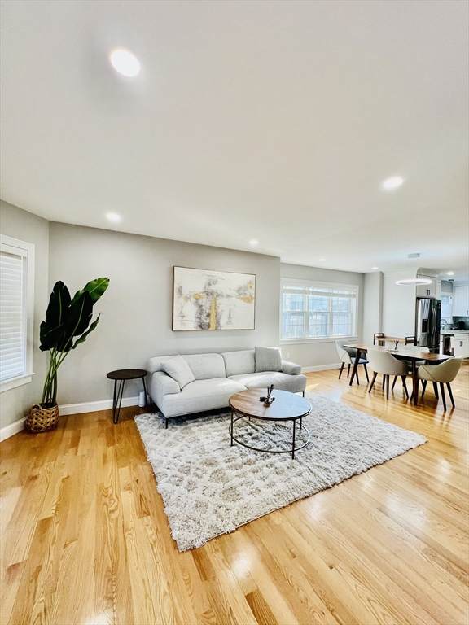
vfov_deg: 106.2
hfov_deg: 89.9
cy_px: 312
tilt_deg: -0.2
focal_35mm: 13
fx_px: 235
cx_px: 234
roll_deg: -1.1
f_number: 1.8
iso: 80
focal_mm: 1.57
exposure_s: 1/120
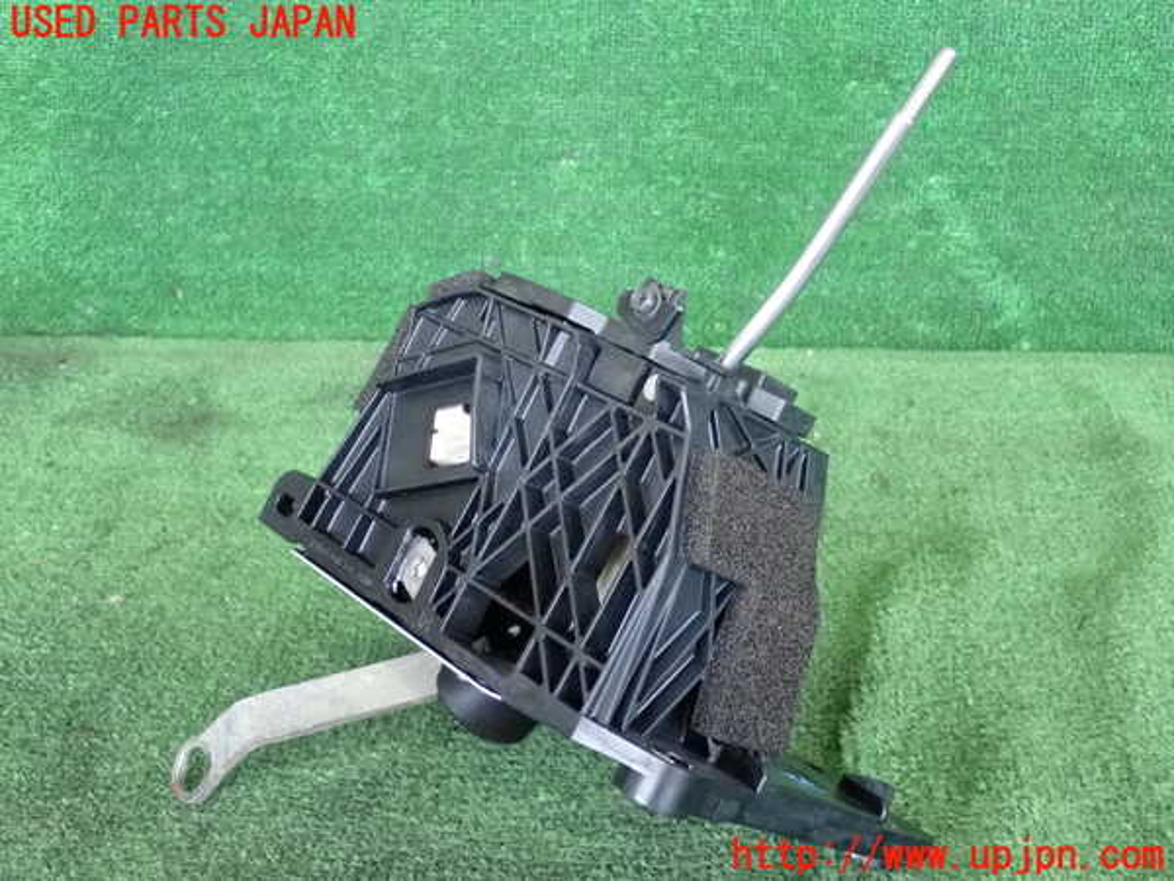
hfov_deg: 38.2
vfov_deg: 29.1
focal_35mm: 50
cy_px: 440
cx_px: 587
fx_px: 1696
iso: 1600
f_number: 3.2
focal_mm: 9.01
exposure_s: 1/125
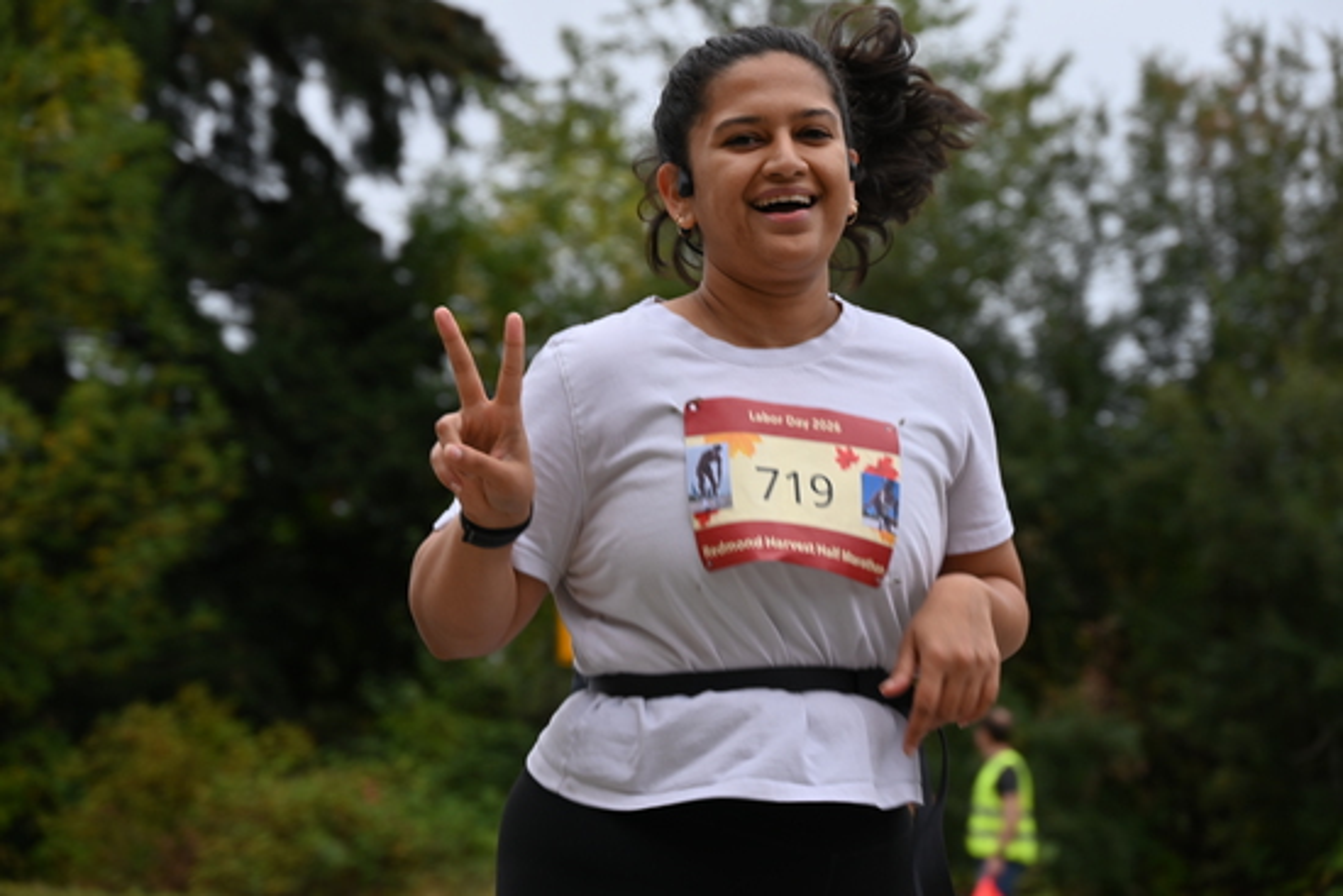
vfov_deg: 15.0
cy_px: 448
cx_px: 672
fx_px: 3395
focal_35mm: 91
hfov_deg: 22.4
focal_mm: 91
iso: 400
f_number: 6.3
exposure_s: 1/250
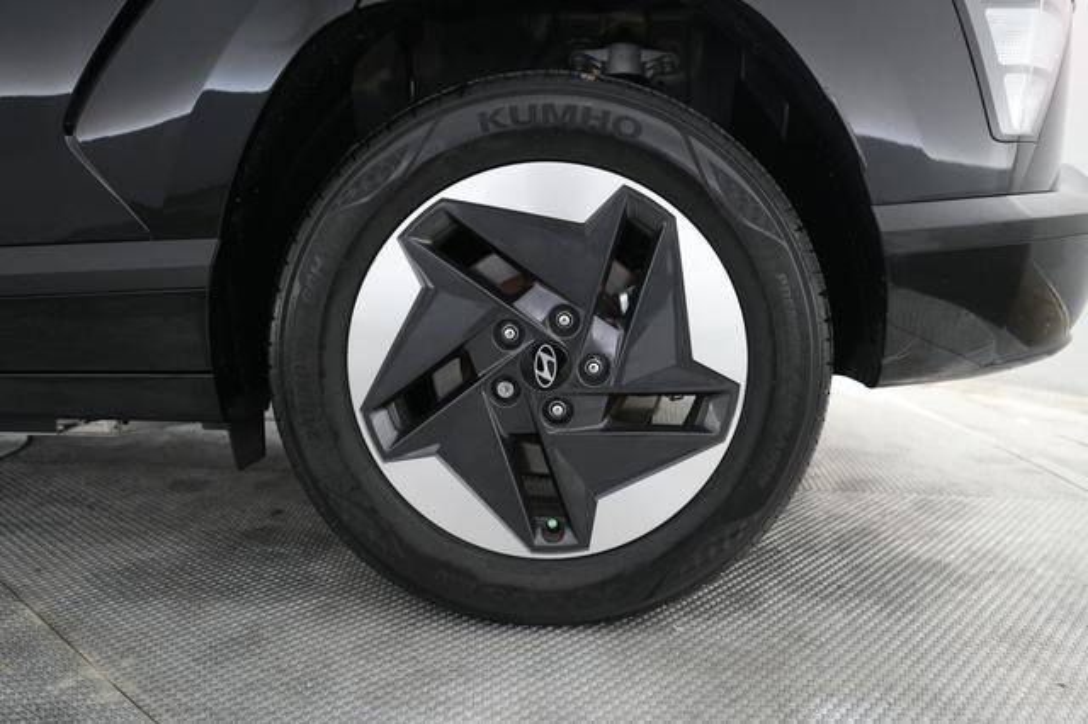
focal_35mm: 28
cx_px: 544
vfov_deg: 46.4
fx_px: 846
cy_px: 362
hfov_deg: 65.5
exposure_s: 1/160
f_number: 2.8
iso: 4000
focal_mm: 28
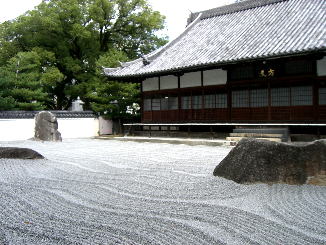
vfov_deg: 37.7
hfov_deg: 49.0
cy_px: 122
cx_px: 163
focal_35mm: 38
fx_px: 358
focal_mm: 6.2
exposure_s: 1/200
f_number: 4.3
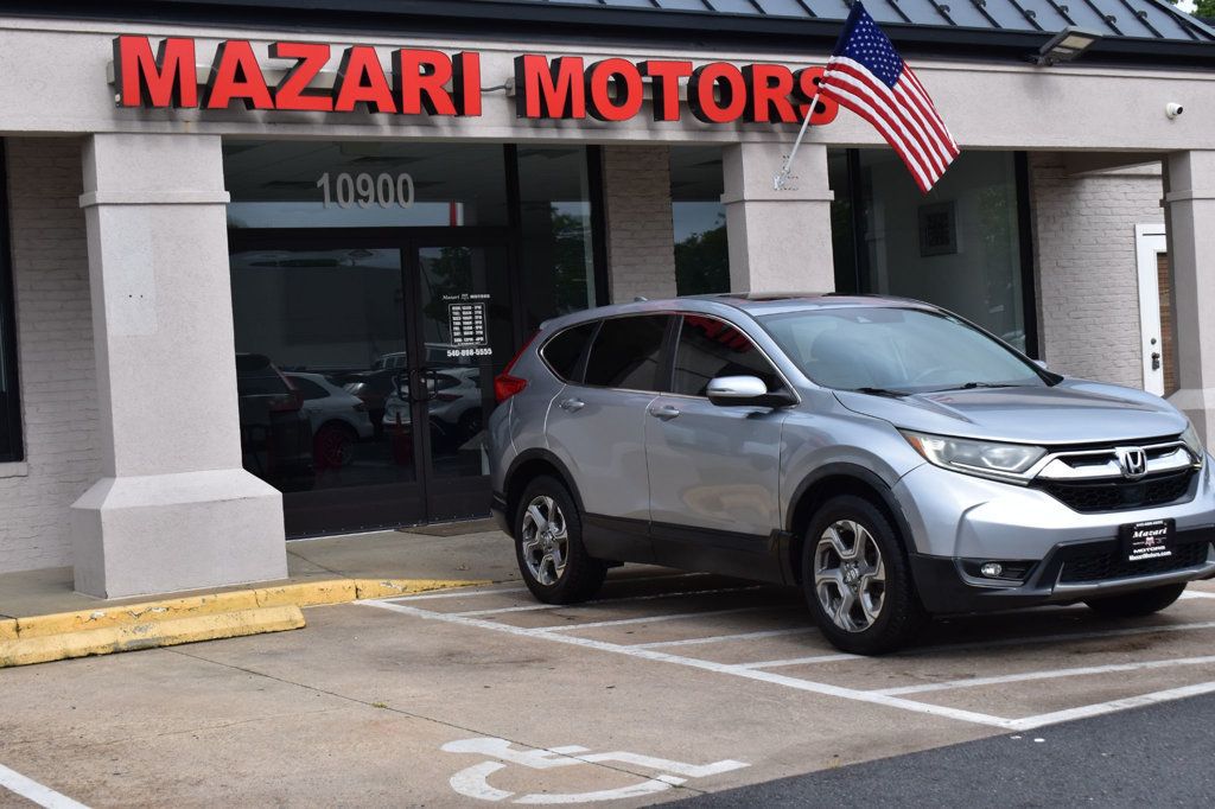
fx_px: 1923
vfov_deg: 23.8
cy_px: 404
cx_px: 608
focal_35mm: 57
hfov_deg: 35.1
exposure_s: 1/320
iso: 400
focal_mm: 38
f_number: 10
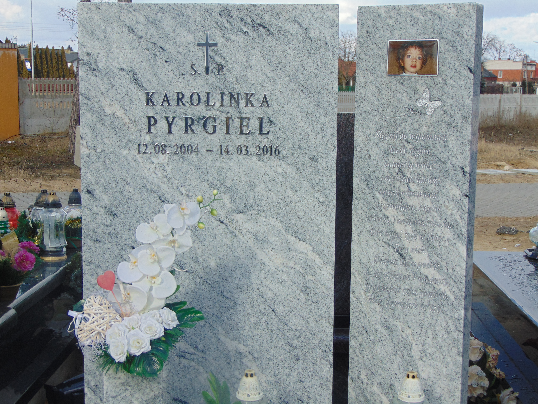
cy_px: 202
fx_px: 933
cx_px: 269
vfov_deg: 24.4
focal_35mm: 60
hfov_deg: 32.2
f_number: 3.6
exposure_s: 1/500
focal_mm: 10.8
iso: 80
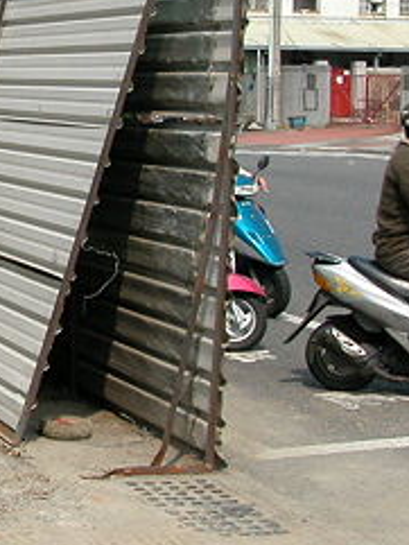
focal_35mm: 87
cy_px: 149
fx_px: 1369
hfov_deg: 15.1
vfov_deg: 22.3
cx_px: -289
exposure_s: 1/358
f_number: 6.3
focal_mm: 7.1
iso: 100
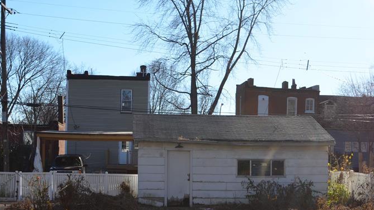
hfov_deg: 31.9
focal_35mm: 66
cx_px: 215
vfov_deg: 18.1
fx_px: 654
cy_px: 155
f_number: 10
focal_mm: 26
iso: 100
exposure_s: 1/200
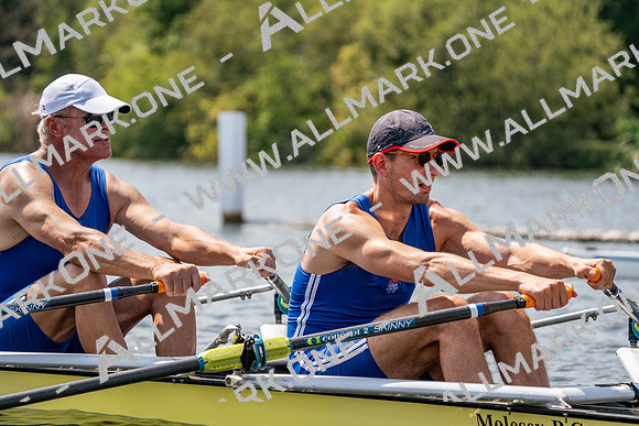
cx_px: 320
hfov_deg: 10.3
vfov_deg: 6.9
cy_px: 213
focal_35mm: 200
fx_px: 3551
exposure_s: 1/1600
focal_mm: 200
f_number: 5.6
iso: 250
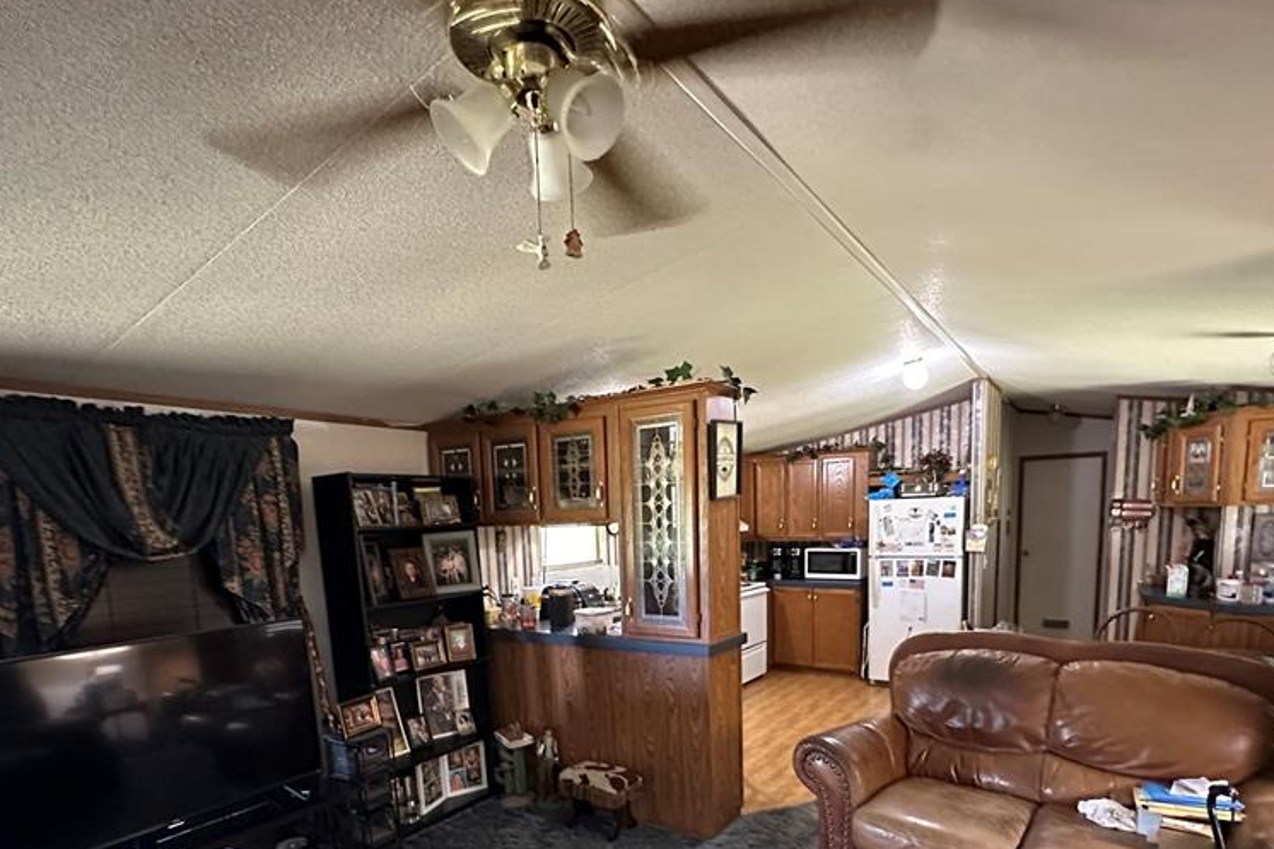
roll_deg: +1.4
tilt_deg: -6.6
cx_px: 644
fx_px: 708
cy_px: 610
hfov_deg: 84.0
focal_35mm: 20
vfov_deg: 59.4
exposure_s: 1/40
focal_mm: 2.22
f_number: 2.2
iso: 1250
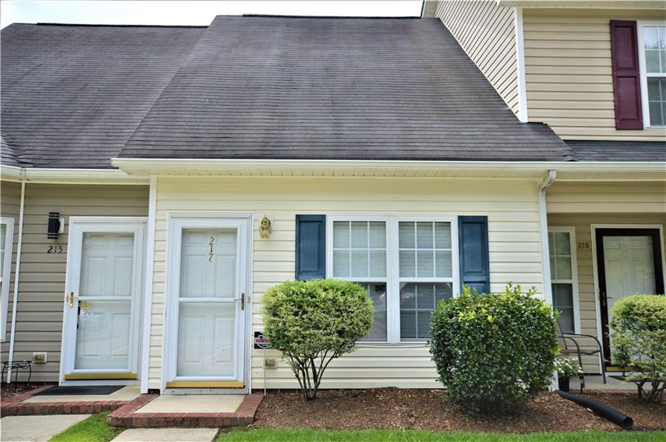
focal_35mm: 30
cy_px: 221
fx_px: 554
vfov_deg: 43.5
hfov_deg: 62.0
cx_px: 333
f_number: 7.1
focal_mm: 20
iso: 100
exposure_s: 1/200
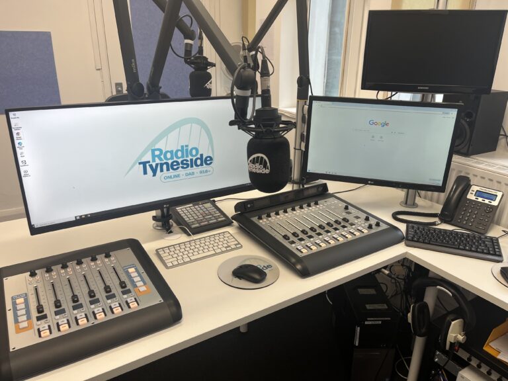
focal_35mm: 26
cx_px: 254
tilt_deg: -20.8
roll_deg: -1.0
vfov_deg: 53.1
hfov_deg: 67.3
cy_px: 190
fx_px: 382
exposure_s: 1/100
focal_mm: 5.1
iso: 64
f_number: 1.6
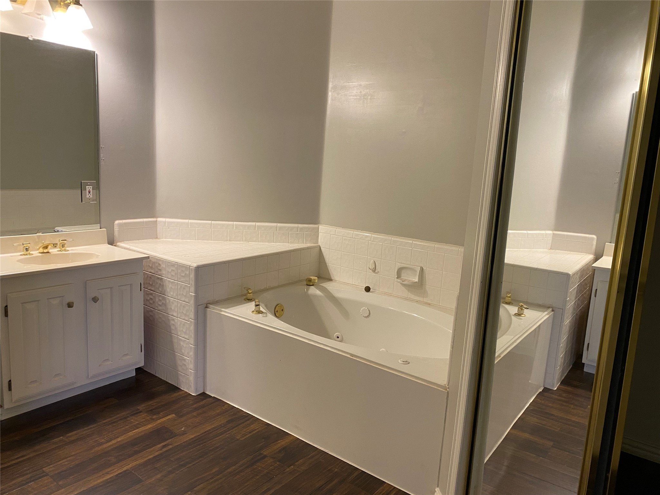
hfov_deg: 67.3
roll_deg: -2.2
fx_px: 496
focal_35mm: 26
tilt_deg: -11.7
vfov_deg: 53.1
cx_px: 330
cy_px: 248
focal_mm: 4.25
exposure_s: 1/60
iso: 100
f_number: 1.8
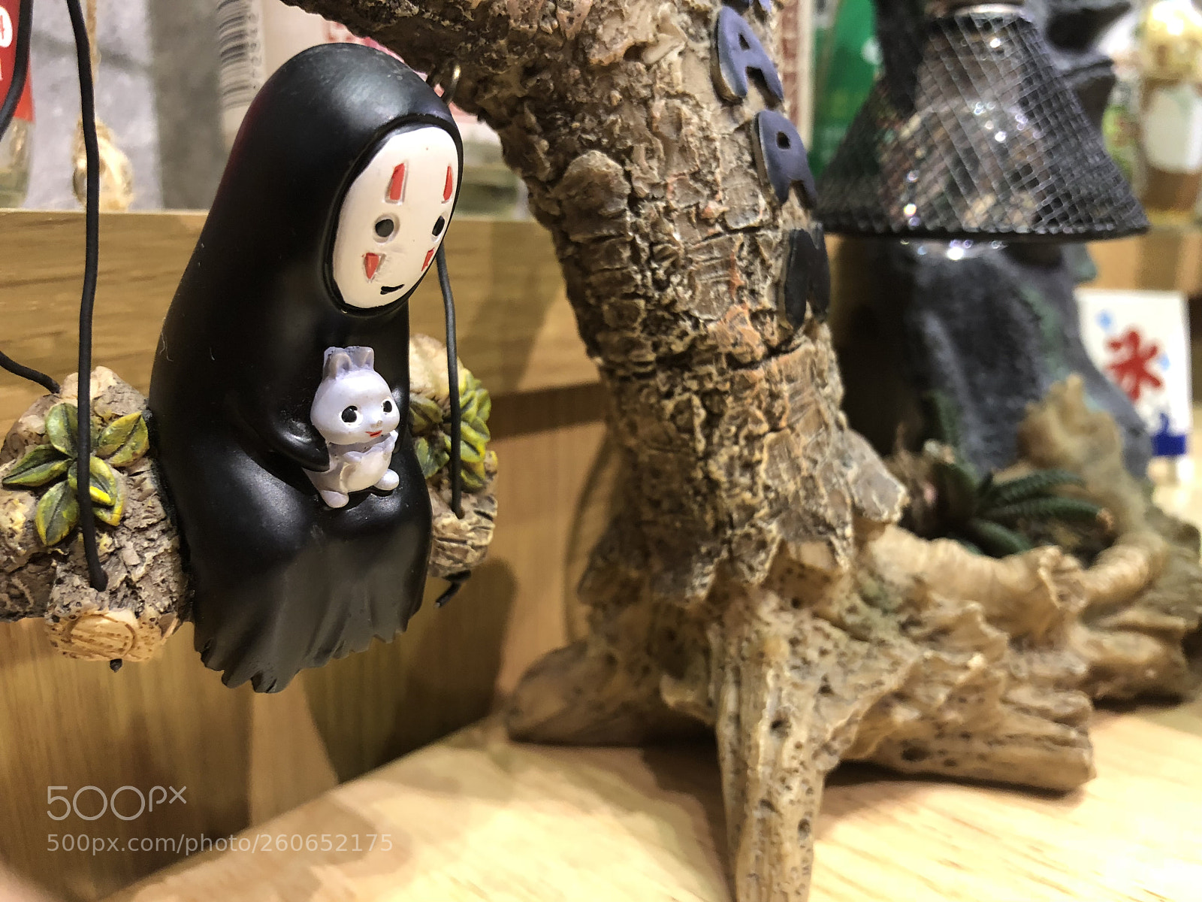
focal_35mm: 28
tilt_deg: -11.7
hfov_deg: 63.4
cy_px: 451
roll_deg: +0.1
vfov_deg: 49.7
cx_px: 601
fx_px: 972
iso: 80
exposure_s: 1/15
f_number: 1.8
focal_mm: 4
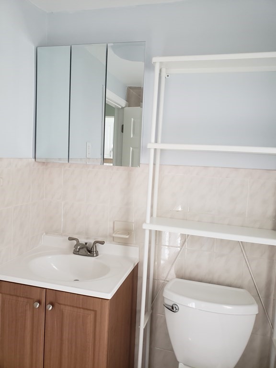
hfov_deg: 53.1
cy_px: 184
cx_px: 138
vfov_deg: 67.3
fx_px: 276
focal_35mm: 26
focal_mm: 4.3
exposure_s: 1/60
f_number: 2.4
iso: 200
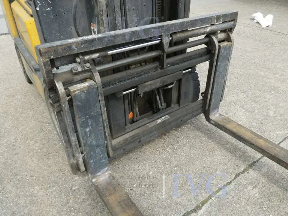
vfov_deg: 54.9
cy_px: 107
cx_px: 138
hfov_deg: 69.4
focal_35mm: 25
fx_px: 208
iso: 80
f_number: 3.3
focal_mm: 4.3
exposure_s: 1/500
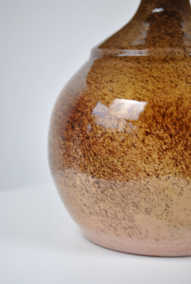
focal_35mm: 72
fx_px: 570
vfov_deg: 28.0
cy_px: 142
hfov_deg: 19.0
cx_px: 96
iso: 200
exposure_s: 1/20
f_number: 5.6
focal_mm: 48
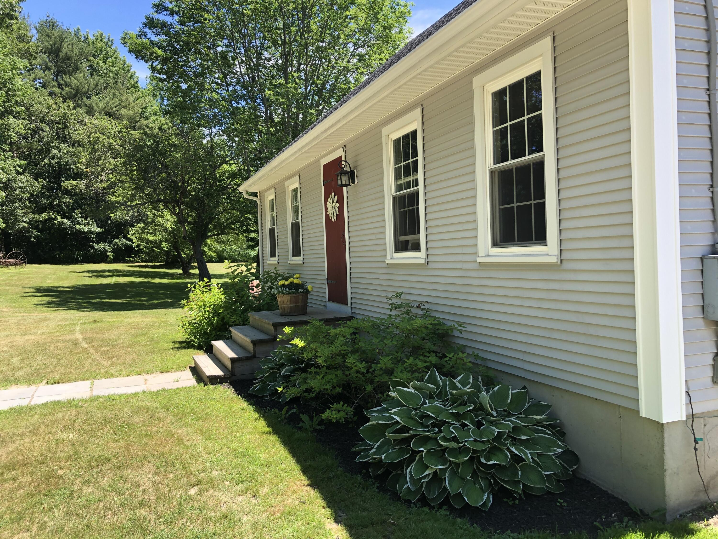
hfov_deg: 63.4
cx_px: 359
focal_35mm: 28
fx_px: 581
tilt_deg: -2.0
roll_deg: +1.4
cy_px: 270
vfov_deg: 49.7
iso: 20
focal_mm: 3.99
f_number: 1.8
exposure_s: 1/448
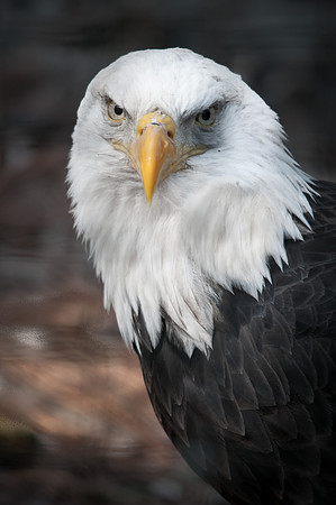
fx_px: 10524
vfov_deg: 2.8
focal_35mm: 750
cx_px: 168
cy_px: 252
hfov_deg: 1.8
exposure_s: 1/125
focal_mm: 500
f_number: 6.3
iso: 400
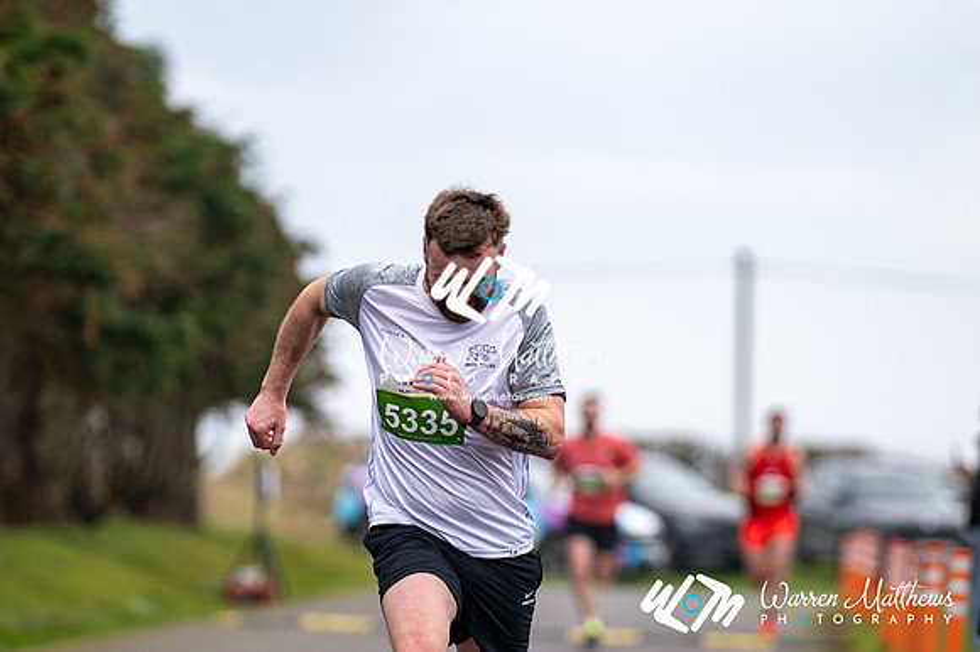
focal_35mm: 292
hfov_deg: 7.1
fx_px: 7944
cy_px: 326
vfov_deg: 4.7
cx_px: 490
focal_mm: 195
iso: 280
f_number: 2.8
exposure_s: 1/1600
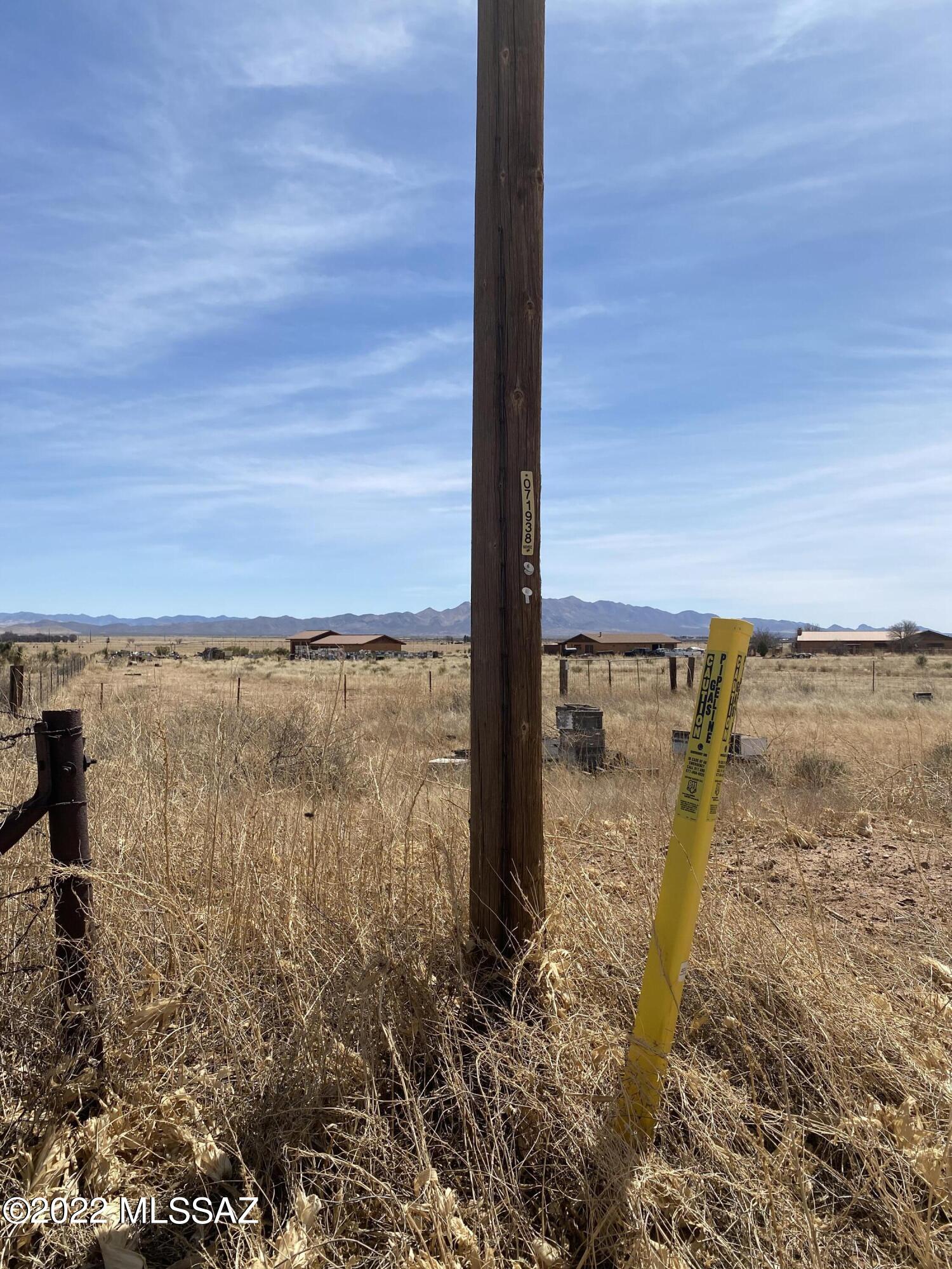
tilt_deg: -1.8
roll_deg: -0.3
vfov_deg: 67.3
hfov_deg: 53.1
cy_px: 634
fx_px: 953
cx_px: 476
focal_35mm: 26
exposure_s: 1/4808
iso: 32
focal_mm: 4.25
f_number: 1.8
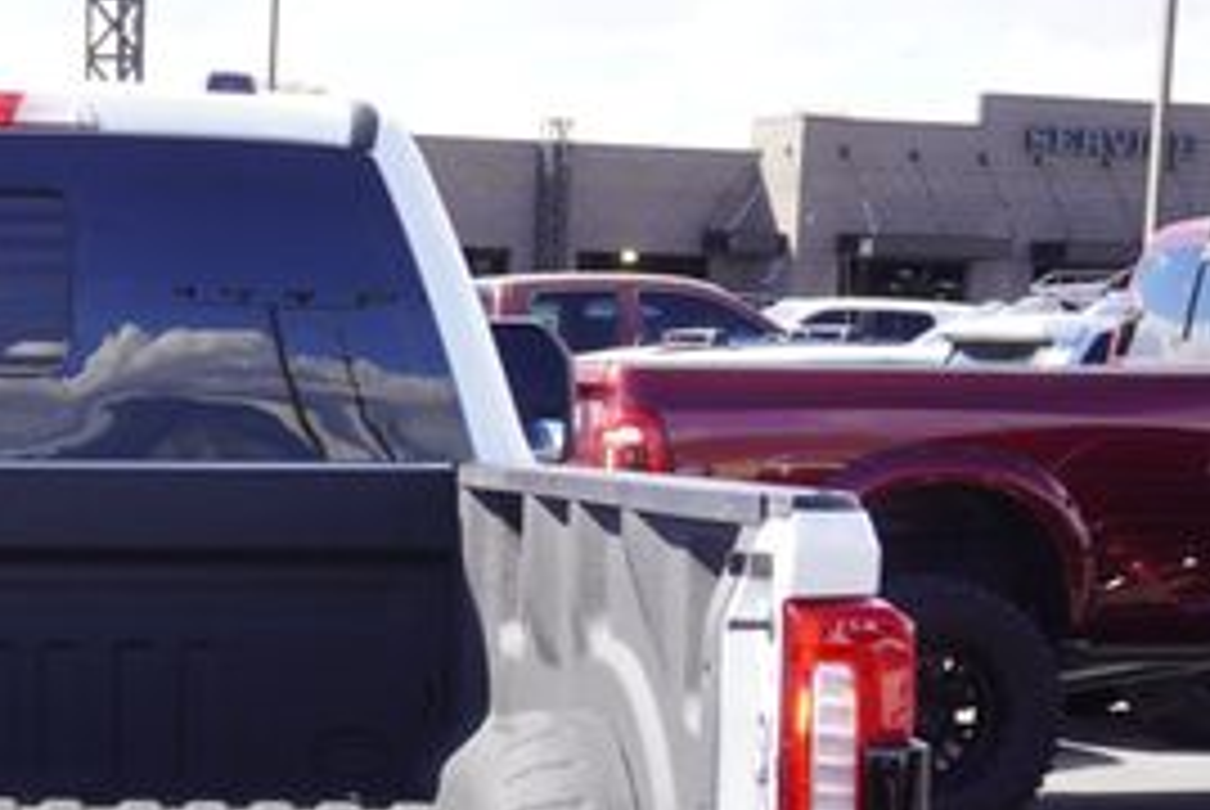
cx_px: -45
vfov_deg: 11.8
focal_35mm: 114
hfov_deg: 17.4
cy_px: 950
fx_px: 3836
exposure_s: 1/80
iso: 100
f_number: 7.1
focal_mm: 32
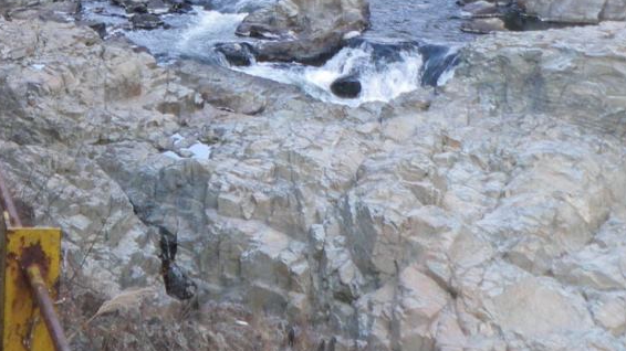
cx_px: 217
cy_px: -58
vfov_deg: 16.8
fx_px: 1145
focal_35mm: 69
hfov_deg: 30.4
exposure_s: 1/80
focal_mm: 6.2
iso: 64
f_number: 3.8
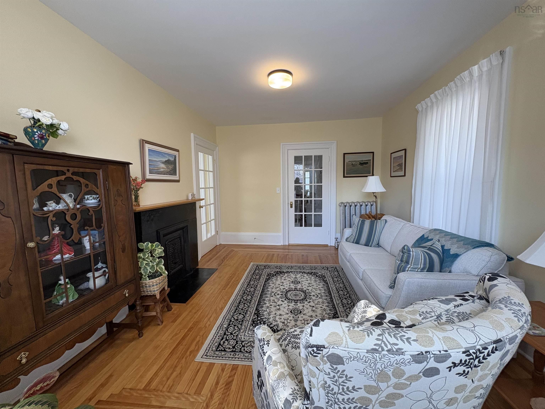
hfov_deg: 102.1
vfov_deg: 85.7
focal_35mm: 14
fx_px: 220
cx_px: 272
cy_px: 204
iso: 200
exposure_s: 1/120
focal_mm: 2.22
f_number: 2.2
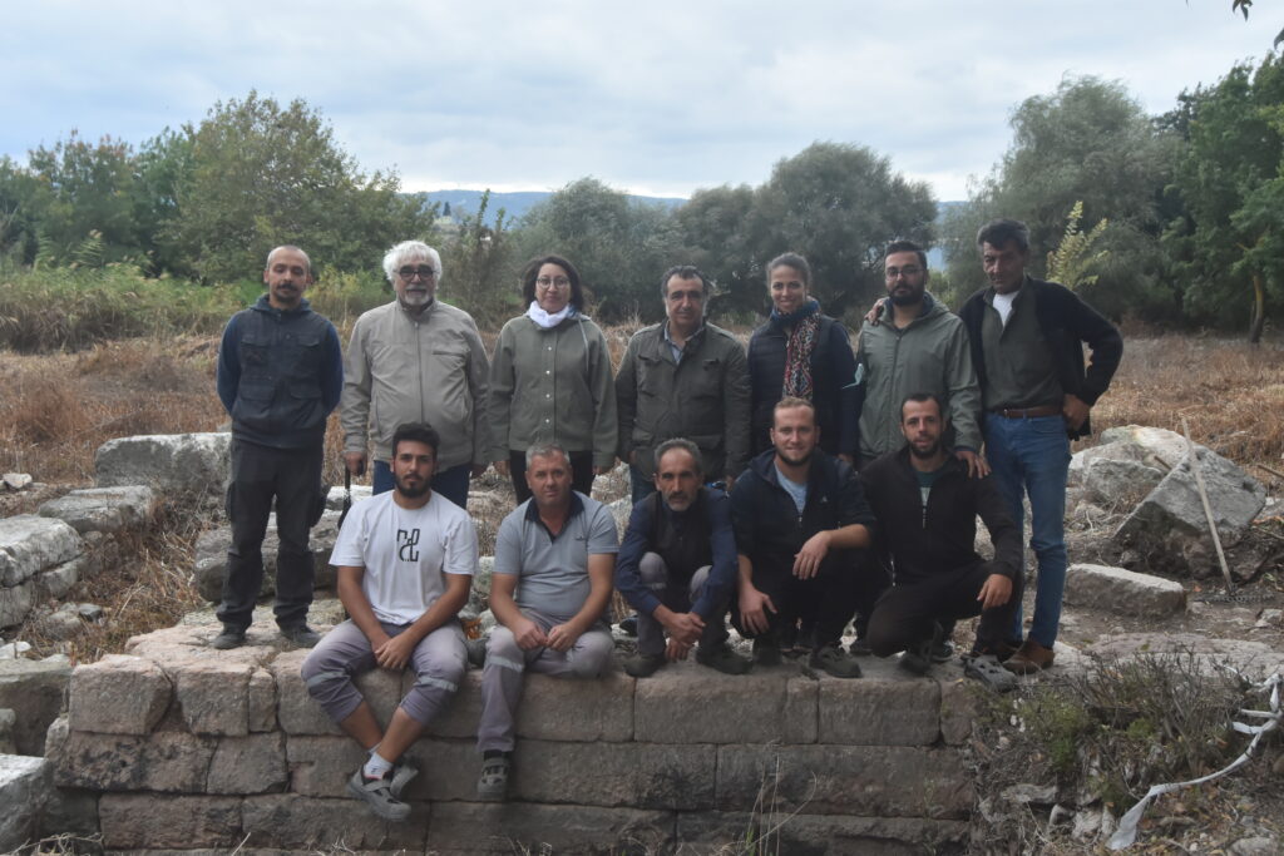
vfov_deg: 34.2
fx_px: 1391
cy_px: 428
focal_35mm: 39
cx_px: 642
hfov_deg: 49.5
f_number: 8
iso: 800
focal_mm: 26
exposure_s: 1/320
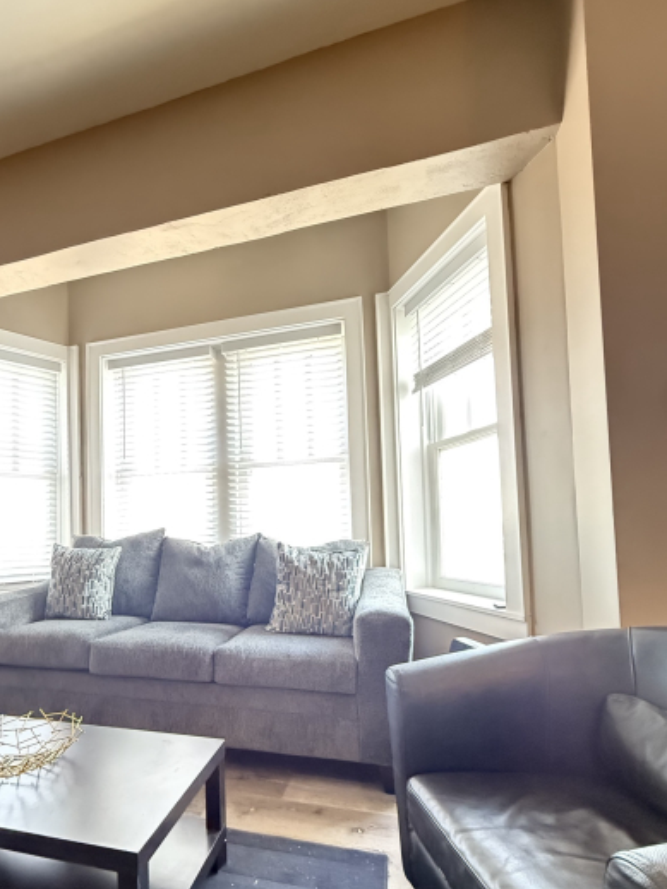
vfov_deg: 86.9
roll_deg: +0.9
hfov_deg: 70.7
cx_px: 261
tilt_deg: +2.6
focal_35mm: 18
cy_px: 522
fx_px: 463
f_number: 2.2
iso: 1250
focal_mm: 2.22
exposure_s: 1/60
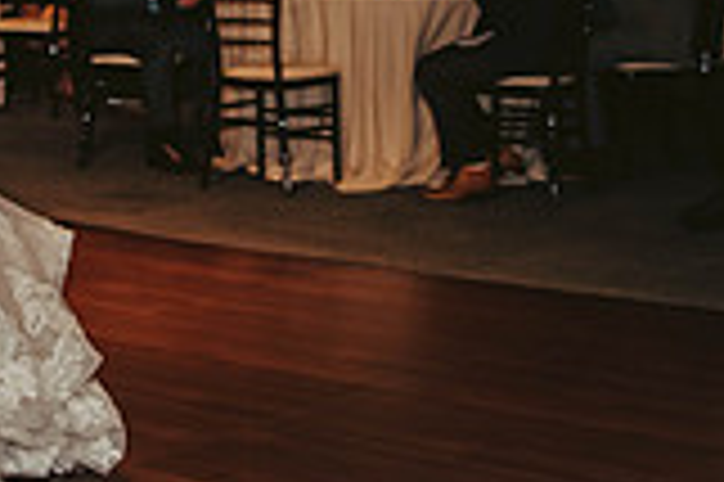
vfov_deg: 12.8
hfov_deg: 18.9
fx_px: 2029
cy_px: -246
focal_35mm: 101
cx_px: -184
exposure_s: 1/100
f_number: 3.2
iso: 1250
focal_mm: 28
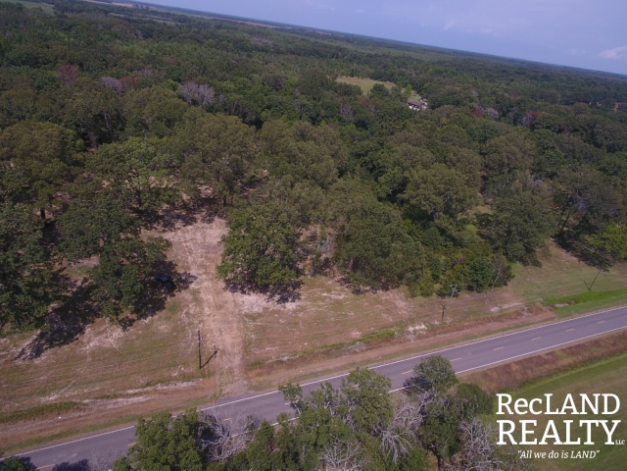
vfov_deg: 66.0
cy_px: 236
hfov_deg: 81.7
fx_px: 362
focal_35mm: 20
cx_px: 314
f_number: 2.8
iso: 100
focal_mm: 3.61
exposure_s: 1/1025
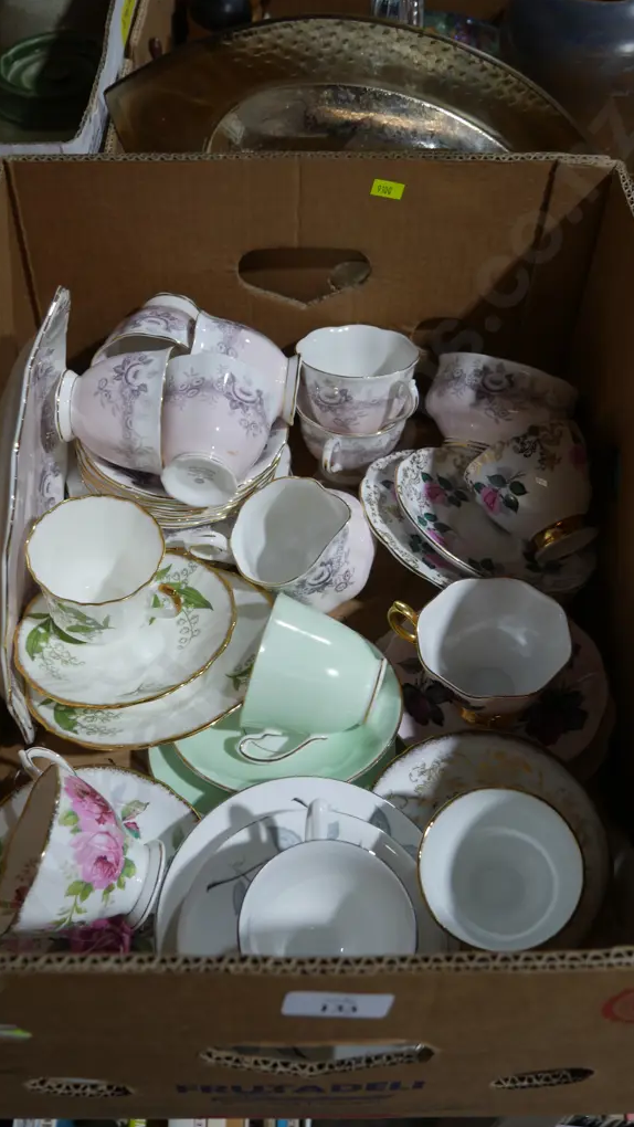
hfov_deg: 33.7
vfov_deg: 56.6
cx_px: 290
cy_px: 564
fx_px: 1046
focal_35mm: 35
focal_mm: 16
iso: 200
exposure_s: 1/60
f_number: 3.6
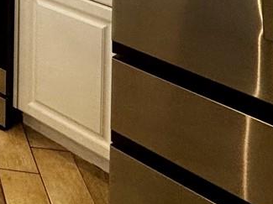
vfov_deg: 16.2
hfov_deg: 20.6
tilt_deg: -1.9
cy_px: -211
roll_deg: -0.1
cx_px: -206
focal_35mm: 69
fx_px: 544
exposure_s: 1/120
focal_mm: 2.22
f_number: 2.2
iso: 160
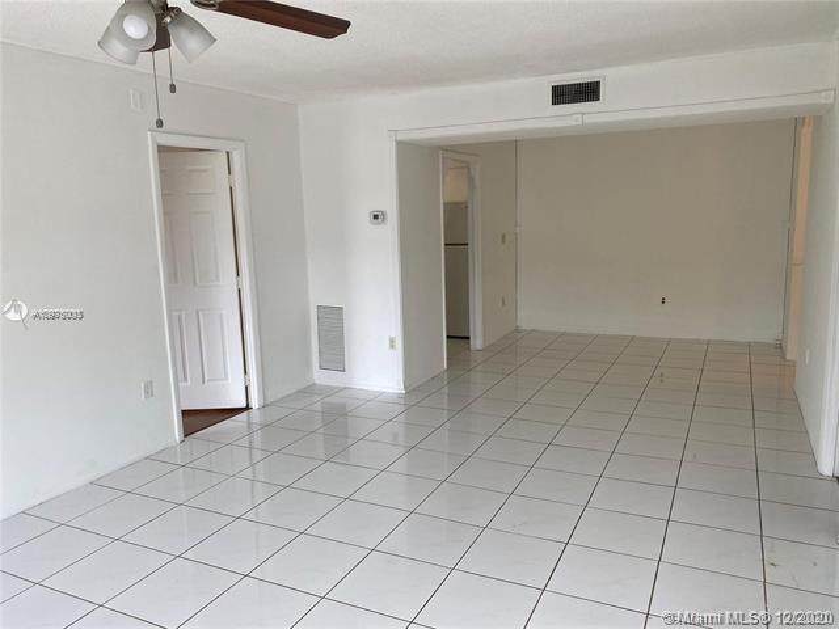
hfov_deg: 67.3
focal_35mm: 26
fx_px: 630
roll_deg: +1.4
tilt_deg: -8.0
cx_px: 420
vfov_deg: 53.1
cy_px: 314
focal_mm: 4.25
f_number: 1.8
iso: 64
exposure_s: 1/120
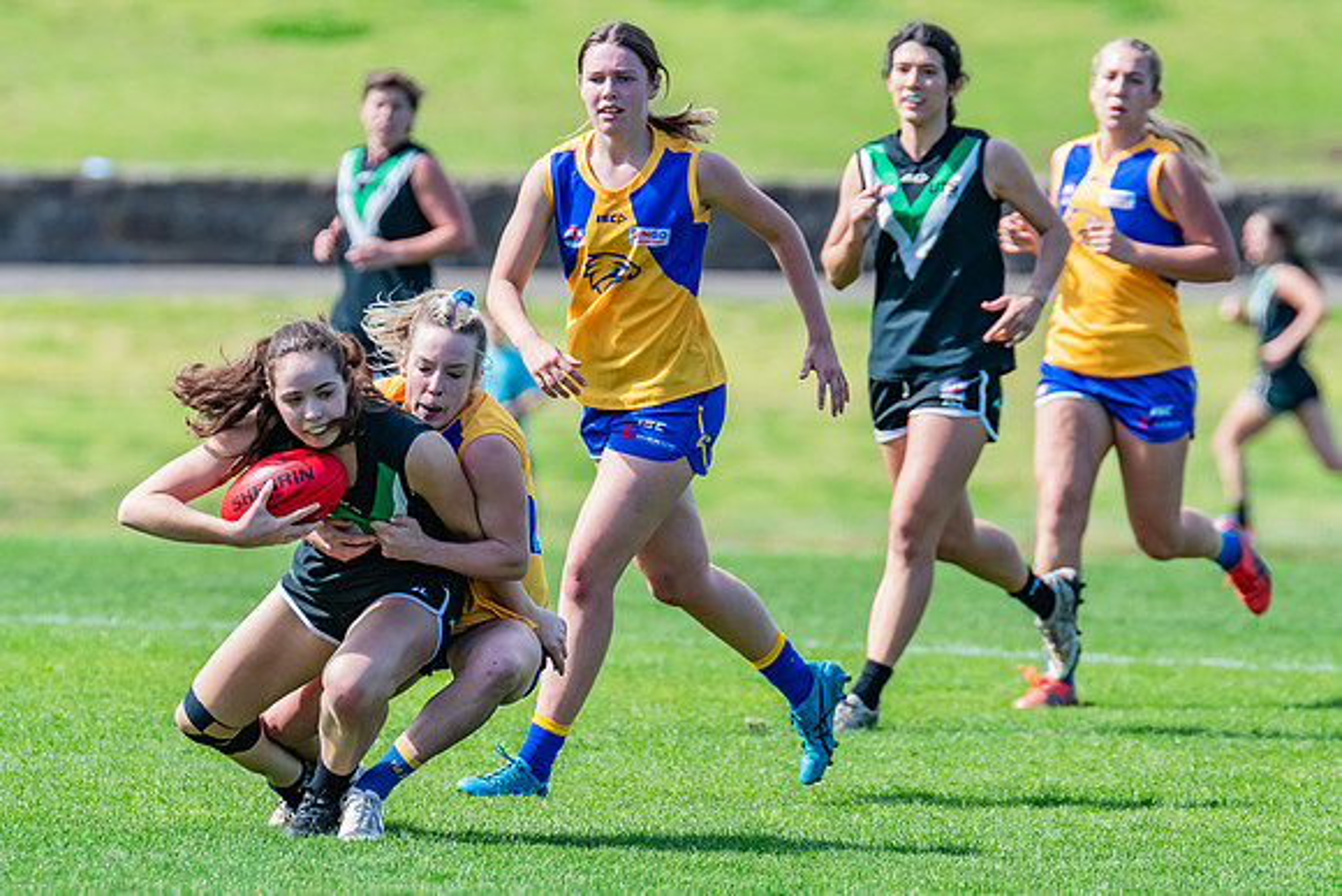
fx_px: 24550
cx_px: 293
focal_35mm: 658
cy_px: 476
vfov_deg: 2.1
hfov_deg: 3.1
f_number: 7.1
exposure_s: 1/1600
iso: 800
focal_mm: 420
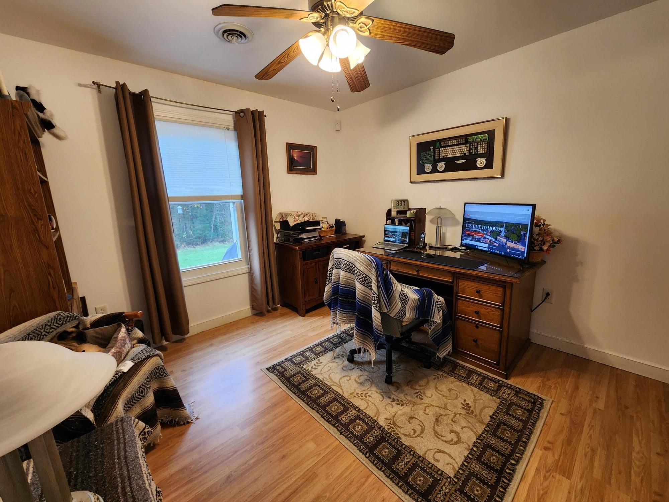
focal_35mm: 13
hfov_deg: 106.2
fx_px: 251
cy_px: 251
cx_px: 334
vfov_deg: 89.9
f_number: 2.2
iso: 200
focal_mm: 2.2
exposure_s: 1/60
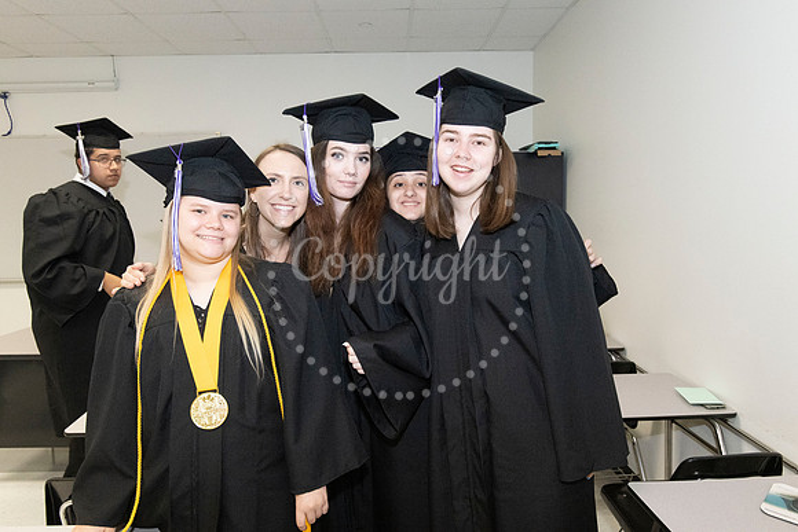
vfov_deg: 51.3
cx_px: 399
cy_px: 266
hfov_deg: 71.5
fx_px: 554
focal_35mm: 25
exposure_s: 1/200
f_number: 8
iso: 6400
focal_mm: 25
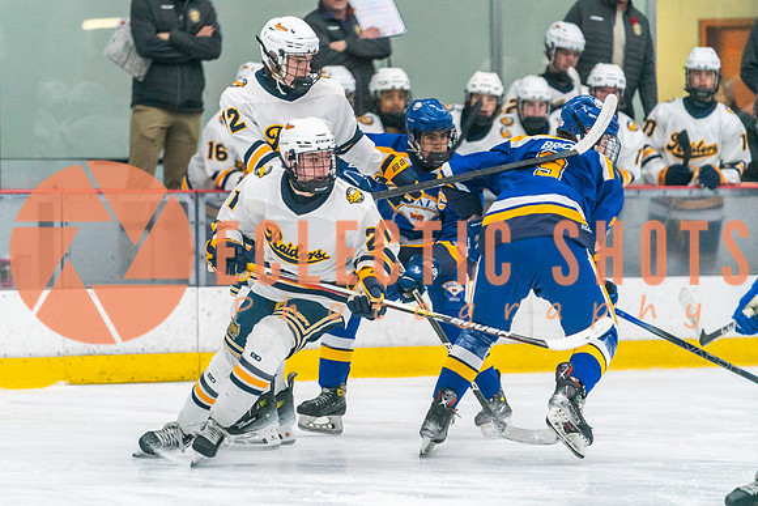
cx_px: 338
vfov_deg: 4.7
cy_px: 253
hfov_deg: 7.0
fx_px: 6220
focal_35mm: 295
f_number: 2.8
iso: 3200
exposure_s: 1/1250
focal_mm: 200
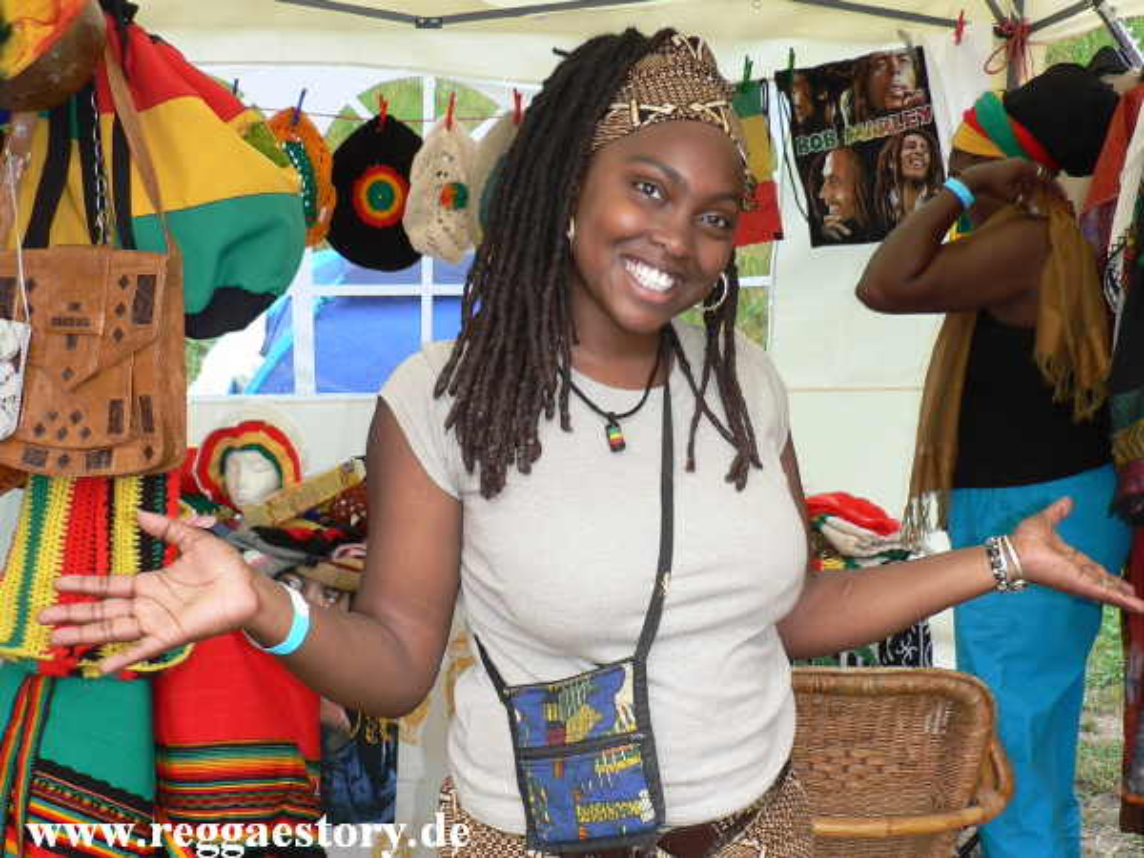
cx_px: 572
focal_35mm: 35
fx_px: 1157
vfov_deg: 40.7
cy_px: 429
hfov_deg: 52.6
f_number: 2.8
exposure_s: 1/100
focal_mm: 6
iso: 64
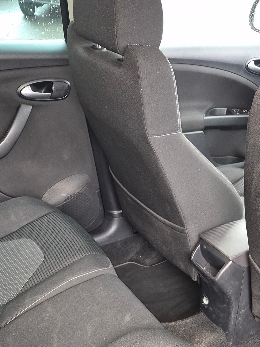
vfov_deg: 42.3
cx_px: 209
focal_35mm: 41
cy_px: 307
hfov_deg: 34.0
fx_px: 411
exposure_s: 1/17
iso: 125
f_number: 1.8
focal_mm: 5.4
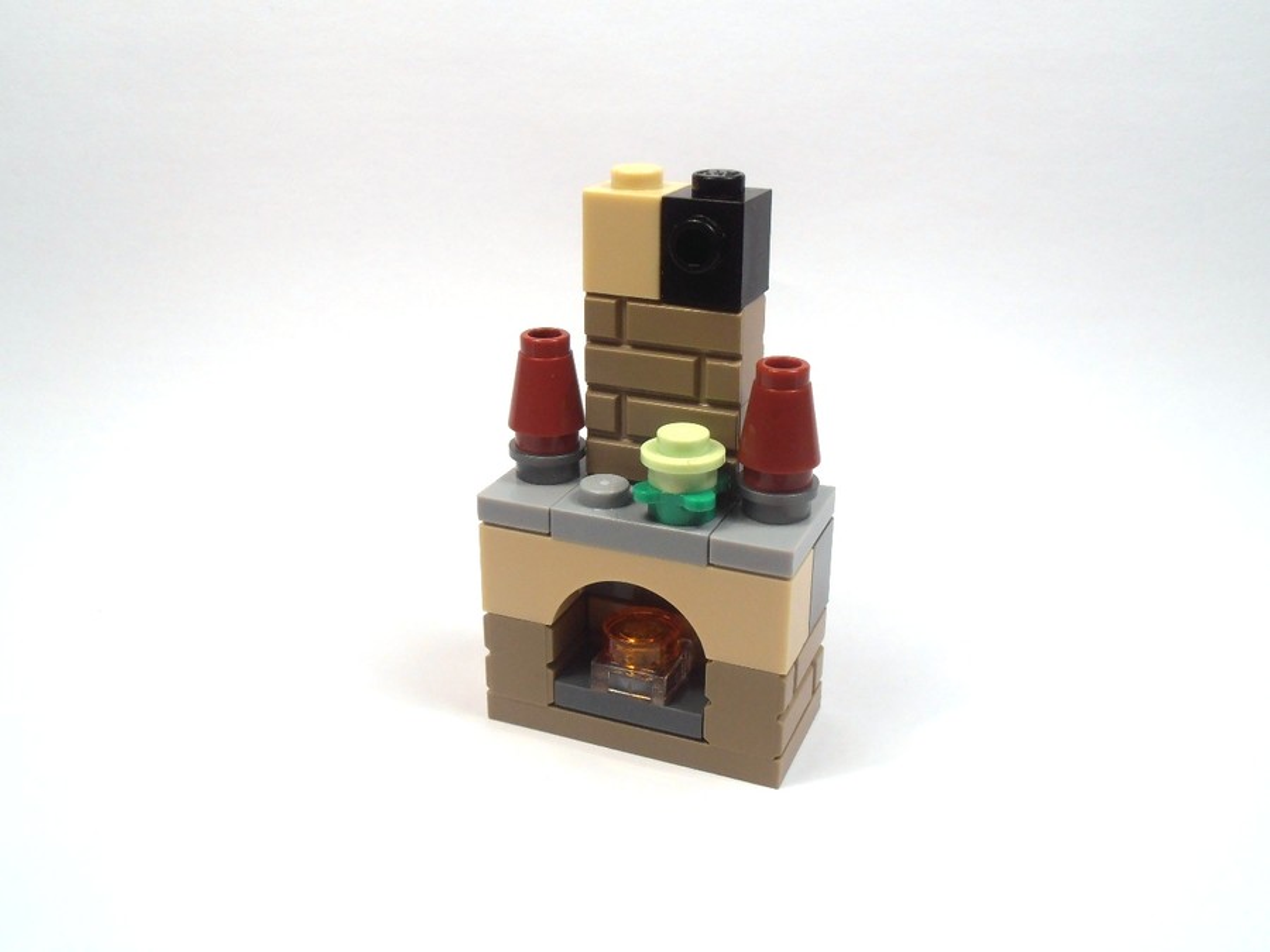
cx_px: 635
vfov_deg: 38.7
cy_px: 476
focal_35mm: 37
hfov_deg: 50.1
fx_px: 1357
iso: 80
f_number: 3.9
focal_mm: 6.61
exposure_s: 1/100
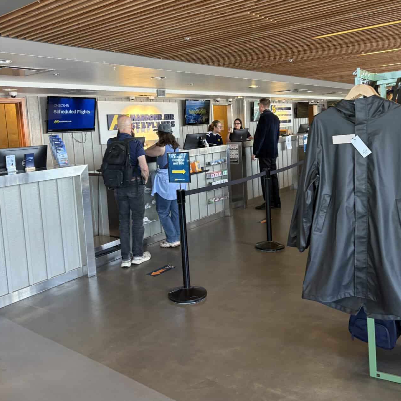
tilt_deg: -6.1
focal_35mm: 31
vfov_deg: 52.3
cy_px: 166
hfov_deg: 52.5
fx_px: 406
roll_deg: +4.6
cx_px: 200
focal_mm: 5.96
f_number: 1.6
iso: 100
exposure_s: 1/60
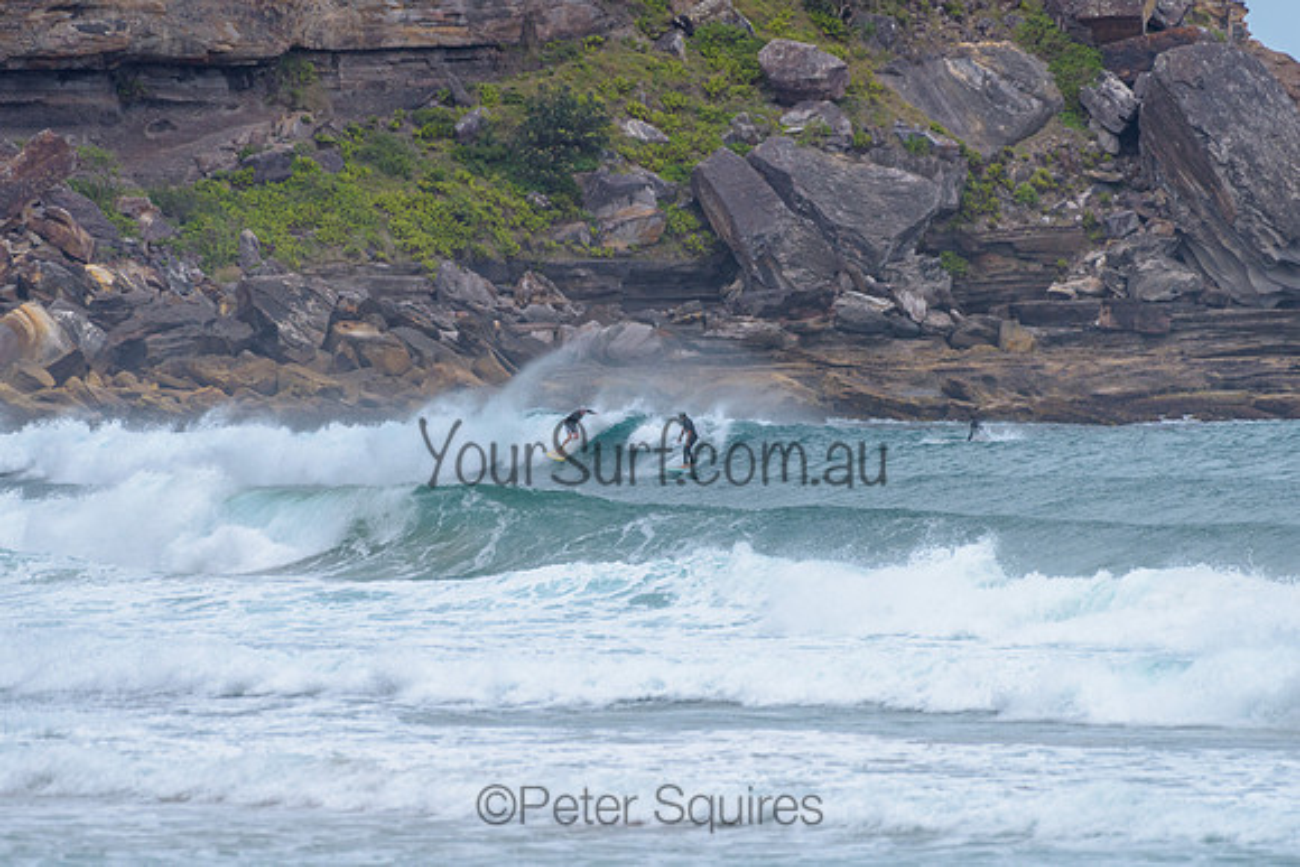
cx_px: 633
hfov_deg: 3.4
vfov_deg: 2.2
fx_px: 22146
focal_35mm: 613
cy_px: 422
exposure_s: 1/2000
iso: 250
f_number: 5.6
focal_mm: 500
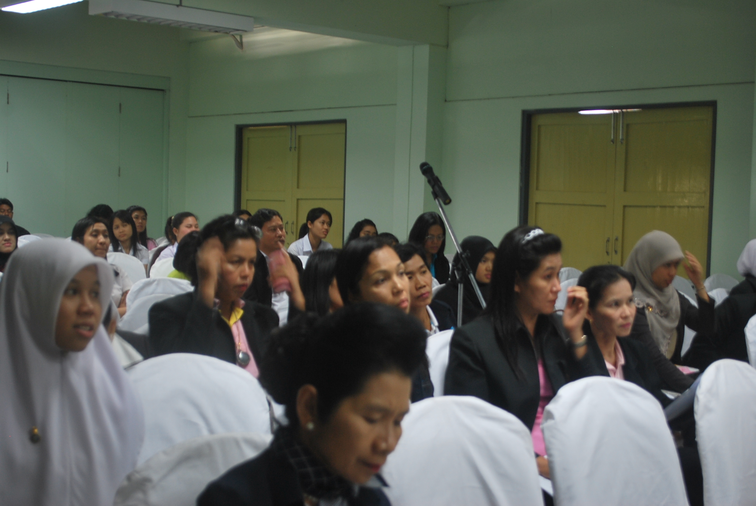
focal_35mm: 54
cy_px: 253
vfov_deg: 25.1
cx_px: 378
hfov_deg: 36.8
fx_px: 1135
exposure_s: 1/8
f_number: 5.3
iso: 200
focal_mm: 36
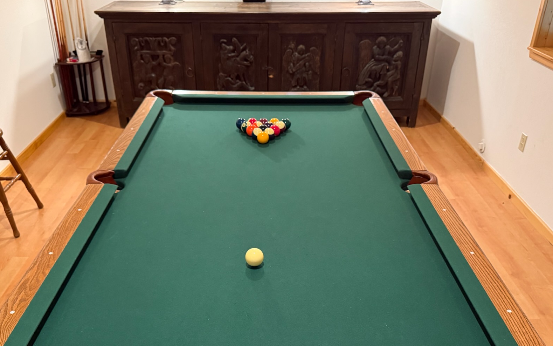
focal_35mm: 33
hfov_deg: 58.1
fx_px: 497
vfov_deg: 37.7
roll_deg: -0.9
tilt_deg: -31.7
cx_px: 271
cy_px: 243
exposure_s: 1/60
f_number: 1.78
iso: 800
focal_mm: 6.76
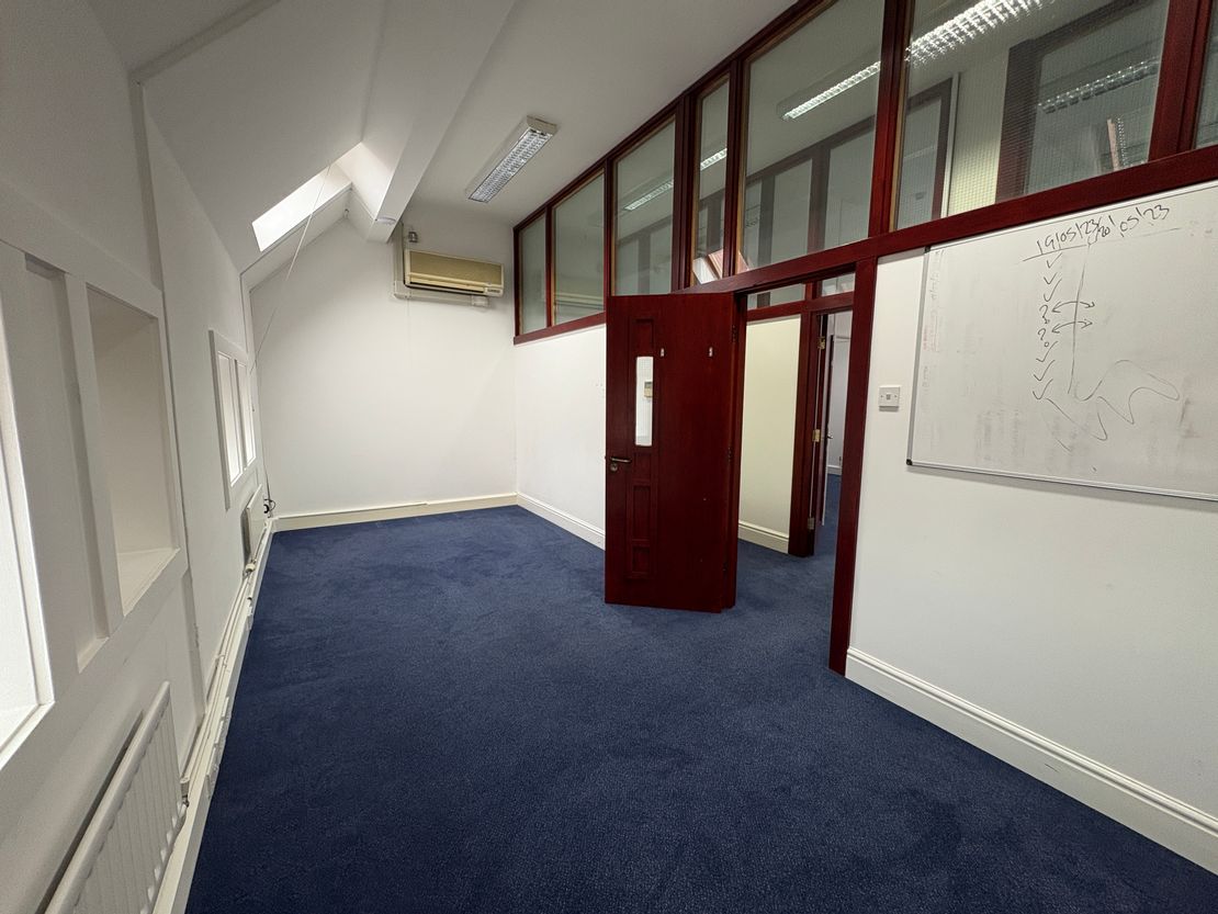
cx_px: 609
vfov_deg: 85.7
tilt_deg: -7.0
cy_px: 457
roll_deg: -0.3
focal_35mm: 14
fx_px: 493
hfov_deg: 102.1
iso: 160
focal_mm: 2.22
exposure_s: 1/50
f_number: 2.2
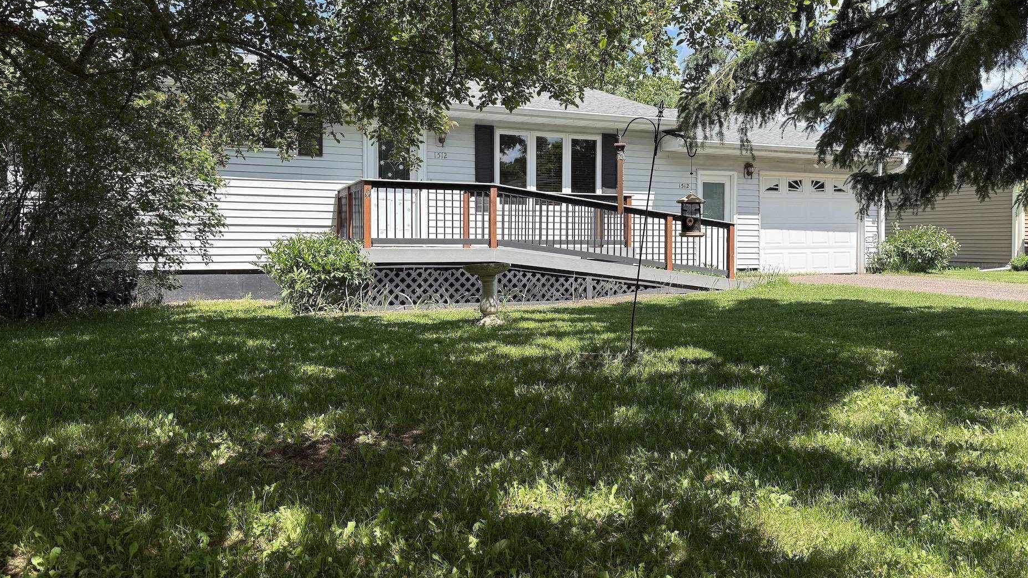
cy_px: 242
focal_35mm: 27
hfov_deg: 69.9
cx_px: 523
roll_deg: +0.3
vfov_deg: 42.8
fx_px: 736
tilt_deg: -0.2
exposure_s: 1/2445
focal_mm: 6.76
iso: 80
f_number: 1.78
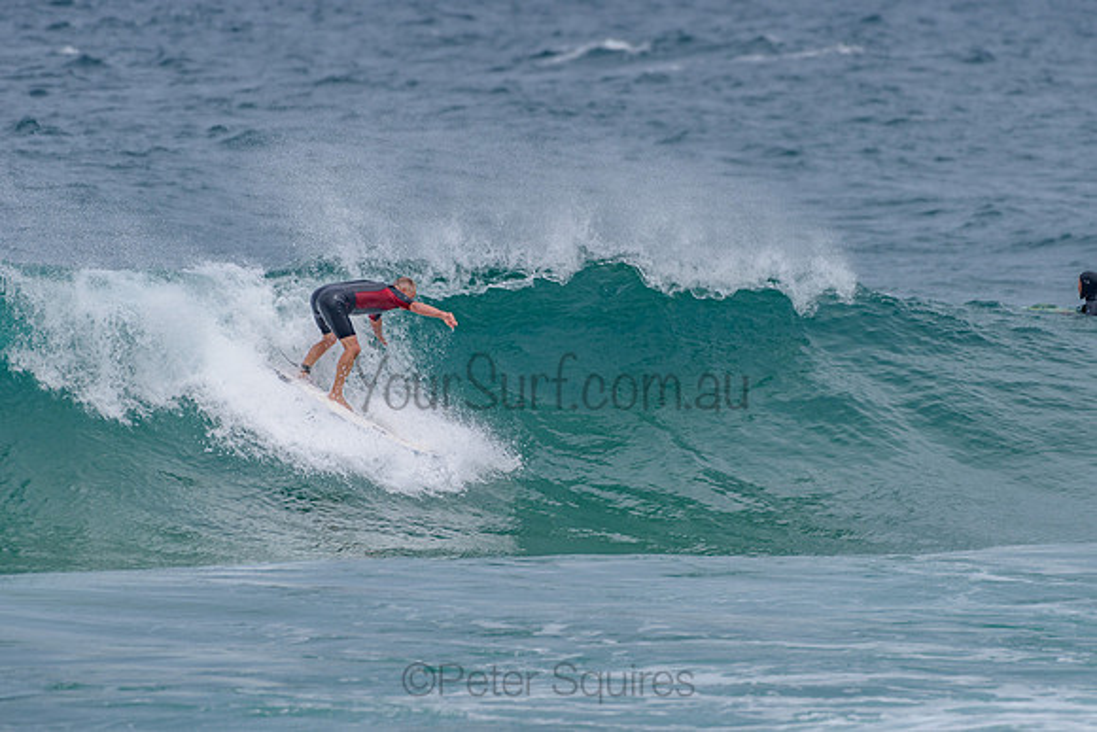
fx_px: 18676
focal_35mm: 613
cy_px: 343
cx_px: 641
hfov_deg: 3.4
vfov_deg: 2.2
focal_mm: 500
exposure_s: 1/2000
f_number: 5.6
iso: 110
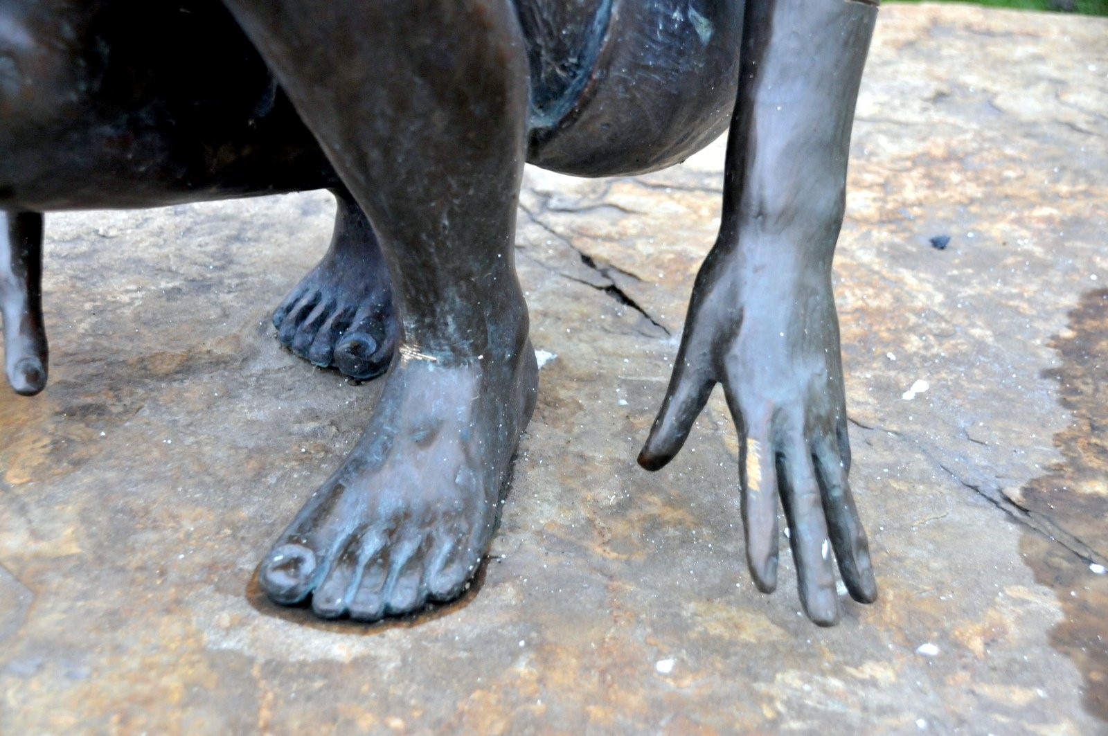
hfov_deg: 35.1
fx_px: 1752
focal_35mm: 57
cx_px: 554
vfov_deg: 23.7
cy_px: 368
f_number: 6.3
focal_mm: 38
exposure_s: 1/160
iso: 1250
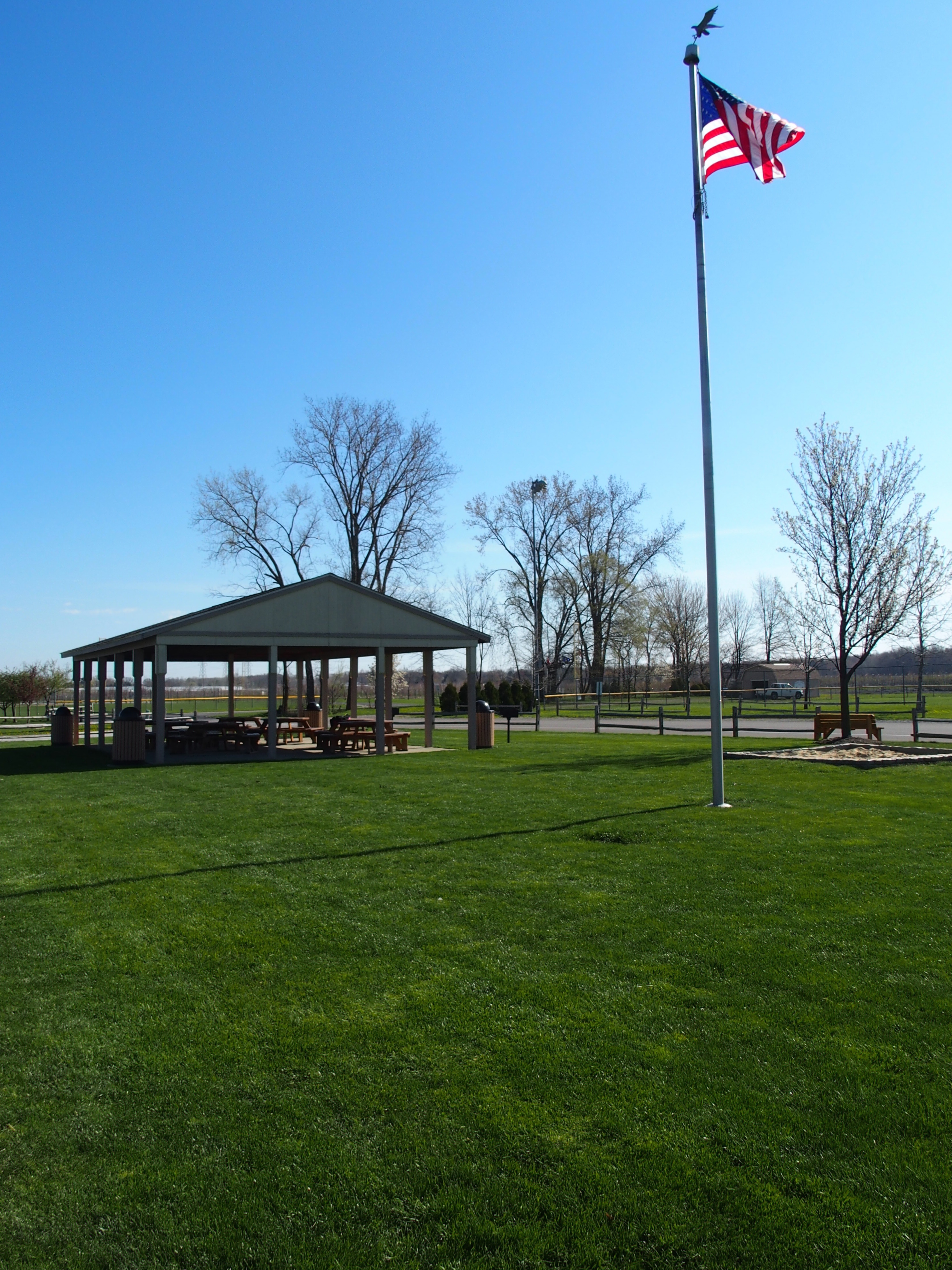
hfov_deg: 49.7
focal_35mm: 28
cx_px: 476
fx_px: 1027
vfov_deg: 63.4
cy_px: 635
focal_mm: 6
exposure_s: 1/640
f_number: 5
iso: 100
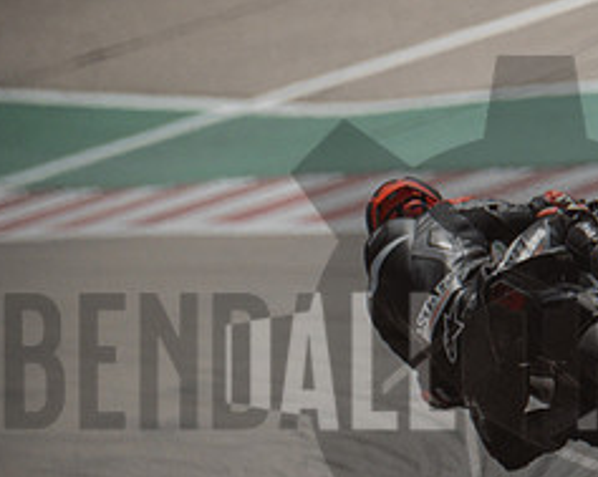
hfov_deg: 1.4
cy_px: 365
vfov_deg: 1.1
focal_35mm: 1380
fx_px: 24394
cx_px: 535
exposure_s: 1/3200
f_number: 5.6
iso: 640
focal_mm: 400
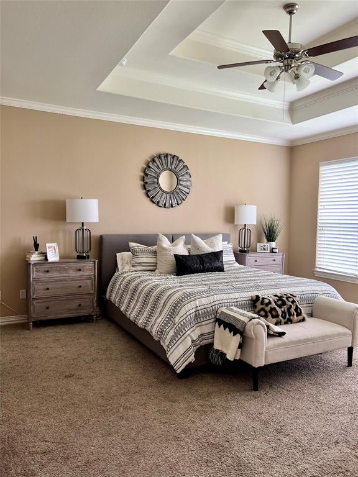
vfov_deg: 67.3
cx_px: 179
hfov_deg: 53.1
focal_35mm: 26
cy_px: 238
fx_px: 359
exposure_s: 1/60
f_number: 1.5
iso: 80
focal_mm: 5.7
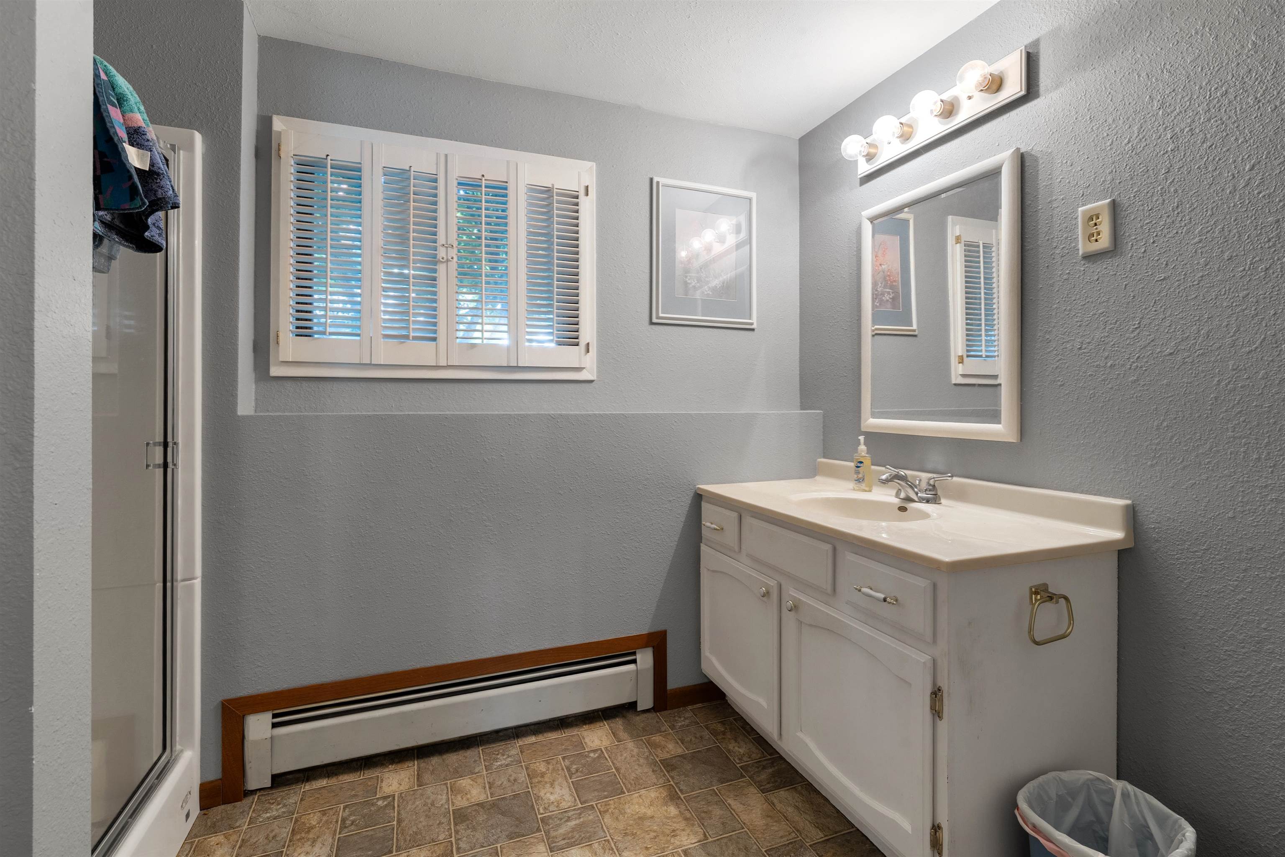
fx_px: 571
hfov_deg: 96.7
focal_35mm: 16
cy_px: 428
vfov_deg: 73.7
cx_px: 642
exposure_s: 1/1.25
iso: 400
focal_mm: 16
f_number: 7.1
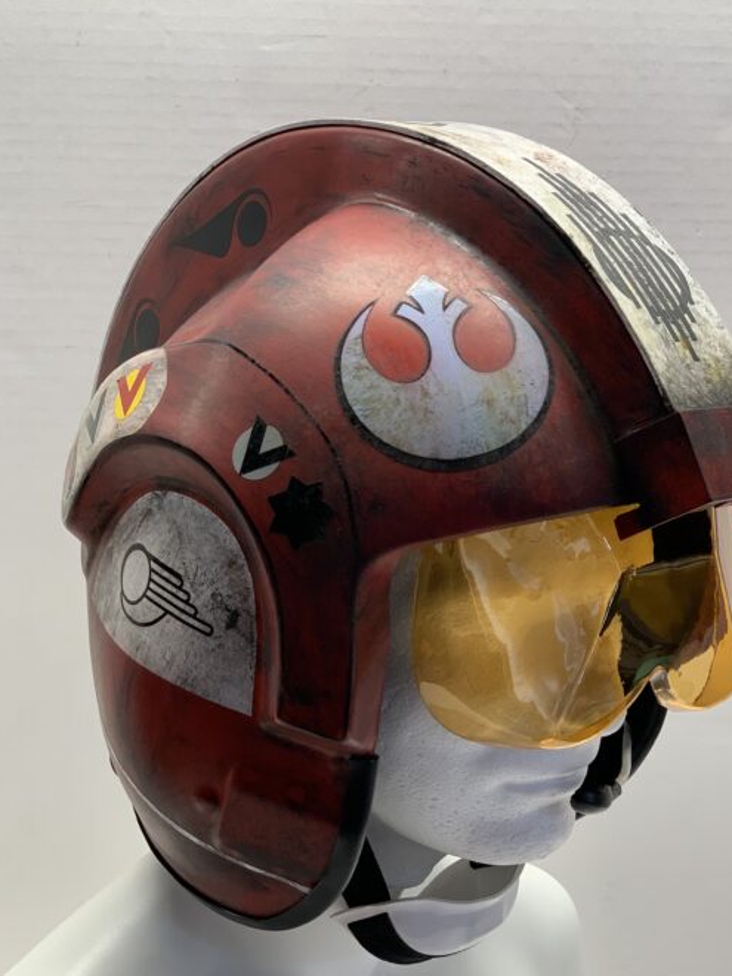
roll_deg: +0.2
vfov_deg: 30.7
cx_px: 414
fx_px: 1776
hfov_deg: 23.3
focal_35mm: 63
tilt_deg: -11.6
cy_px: 535
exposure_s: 1/60
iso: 80
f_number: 2.4
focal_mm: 6
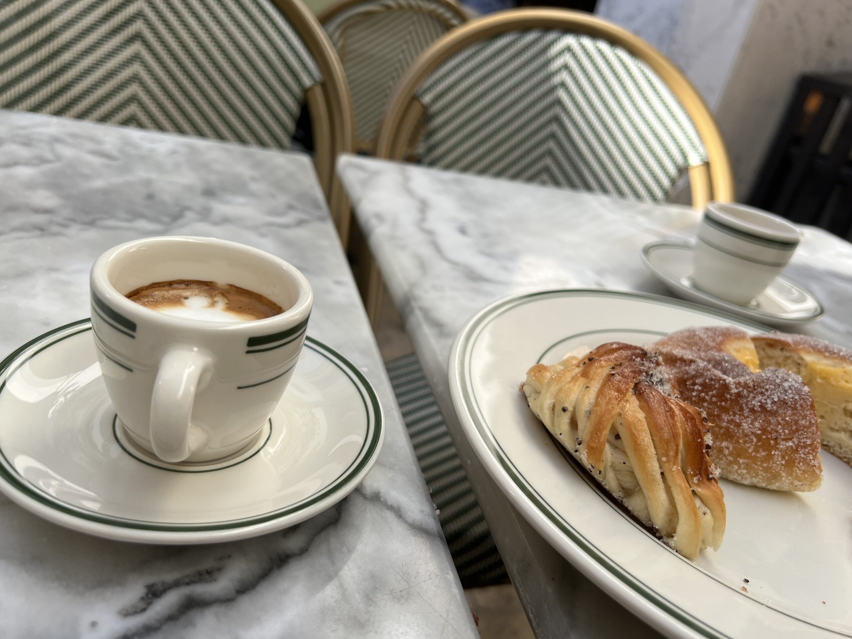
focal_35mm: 26
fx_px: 640
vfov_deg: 53.1
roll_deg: -12.8
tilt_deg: -26.5
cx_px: 426
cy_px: 320
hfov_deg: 67.3
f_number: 1.5
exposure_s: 1/1209
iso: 50
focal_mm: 5.7
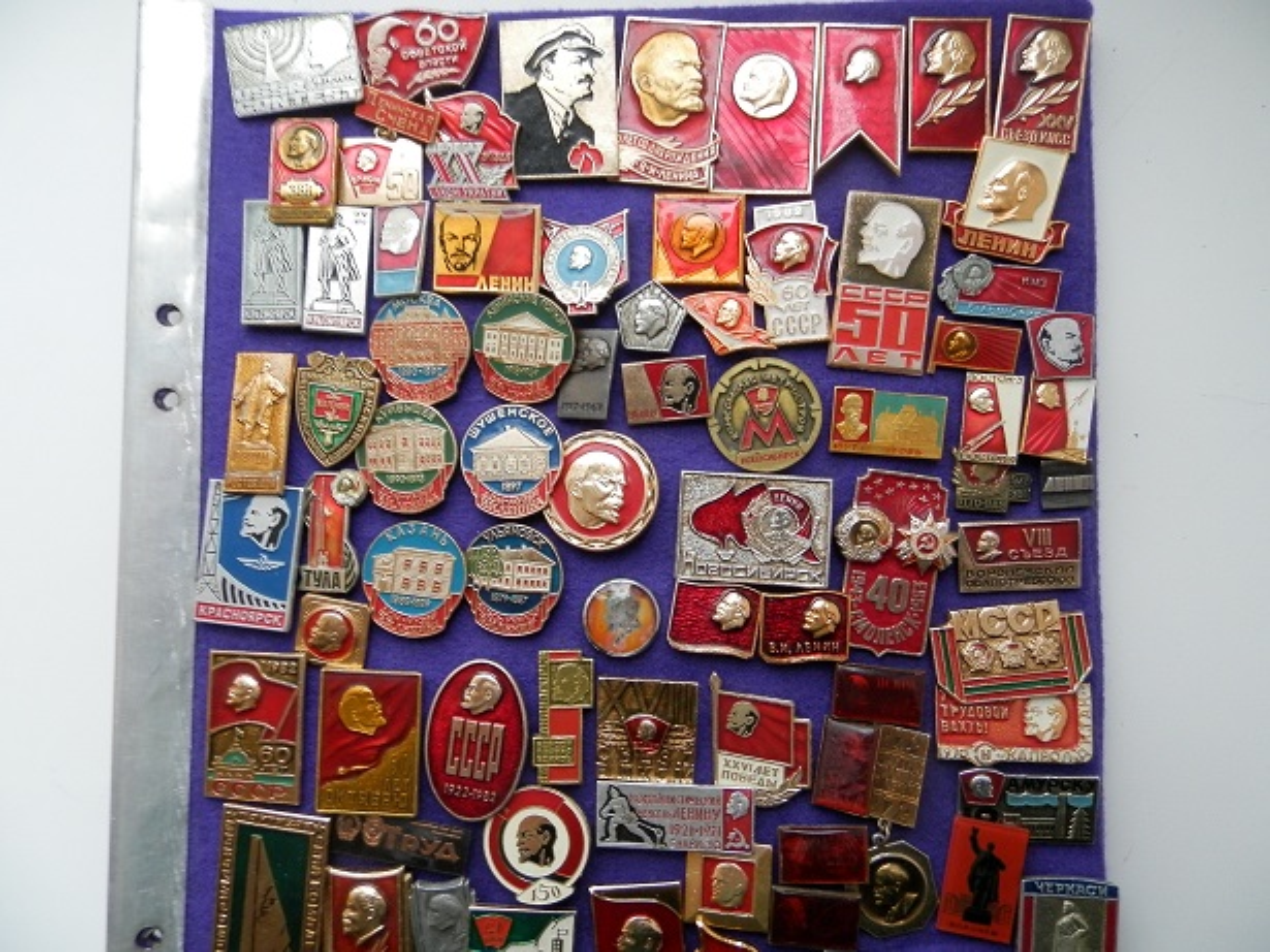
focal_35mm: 25
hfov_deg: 69.4
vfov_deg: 54.9
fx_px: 917
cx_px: 635
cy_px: 476
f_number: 3.1
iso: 200
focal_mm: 4.5
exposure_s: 1/10
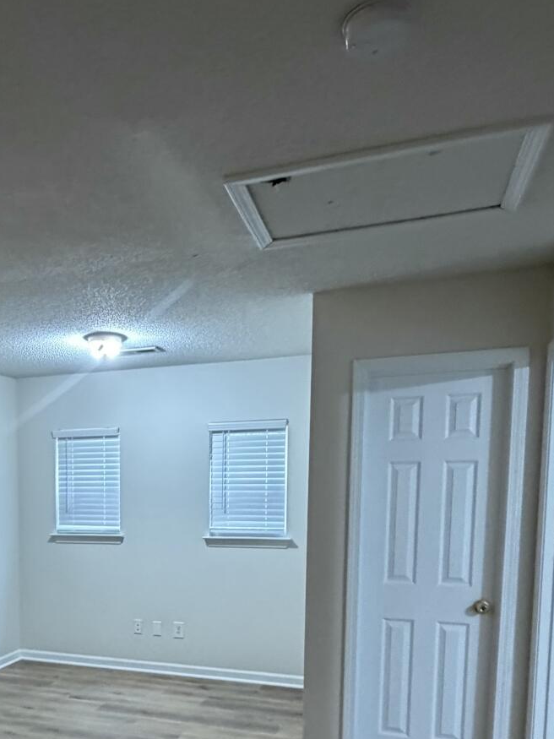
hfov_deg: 42.2
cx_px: 112
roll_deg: +0.5
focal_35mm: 32
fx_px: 683
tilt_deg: -7.0
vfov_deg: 53.9
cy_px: 565
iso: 1000
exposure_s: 1/60
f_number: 2.2
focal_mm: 2.22
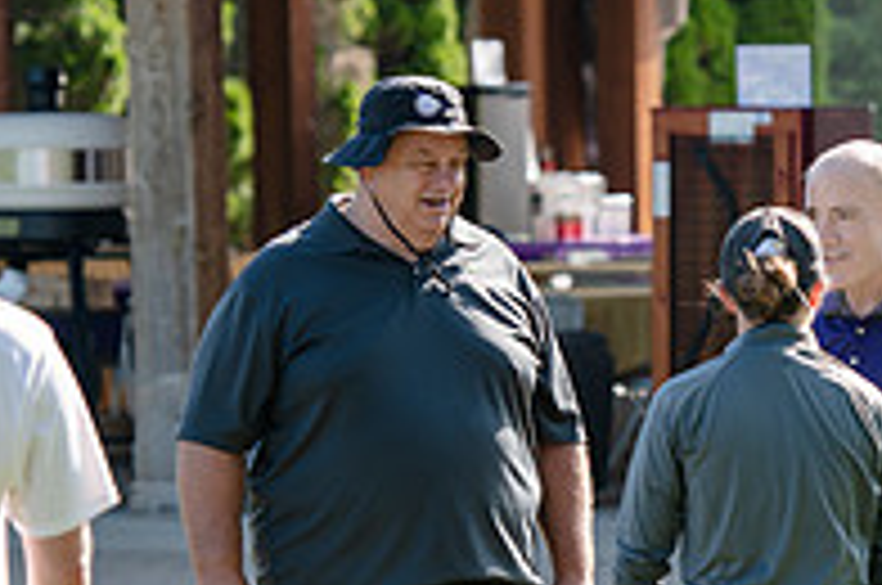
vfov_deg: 3.8
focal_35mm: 356
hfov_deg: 5.8
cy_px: 484
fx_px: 8708
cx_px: 680
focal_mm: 120
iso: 100
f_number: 3.5
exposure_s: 1/400
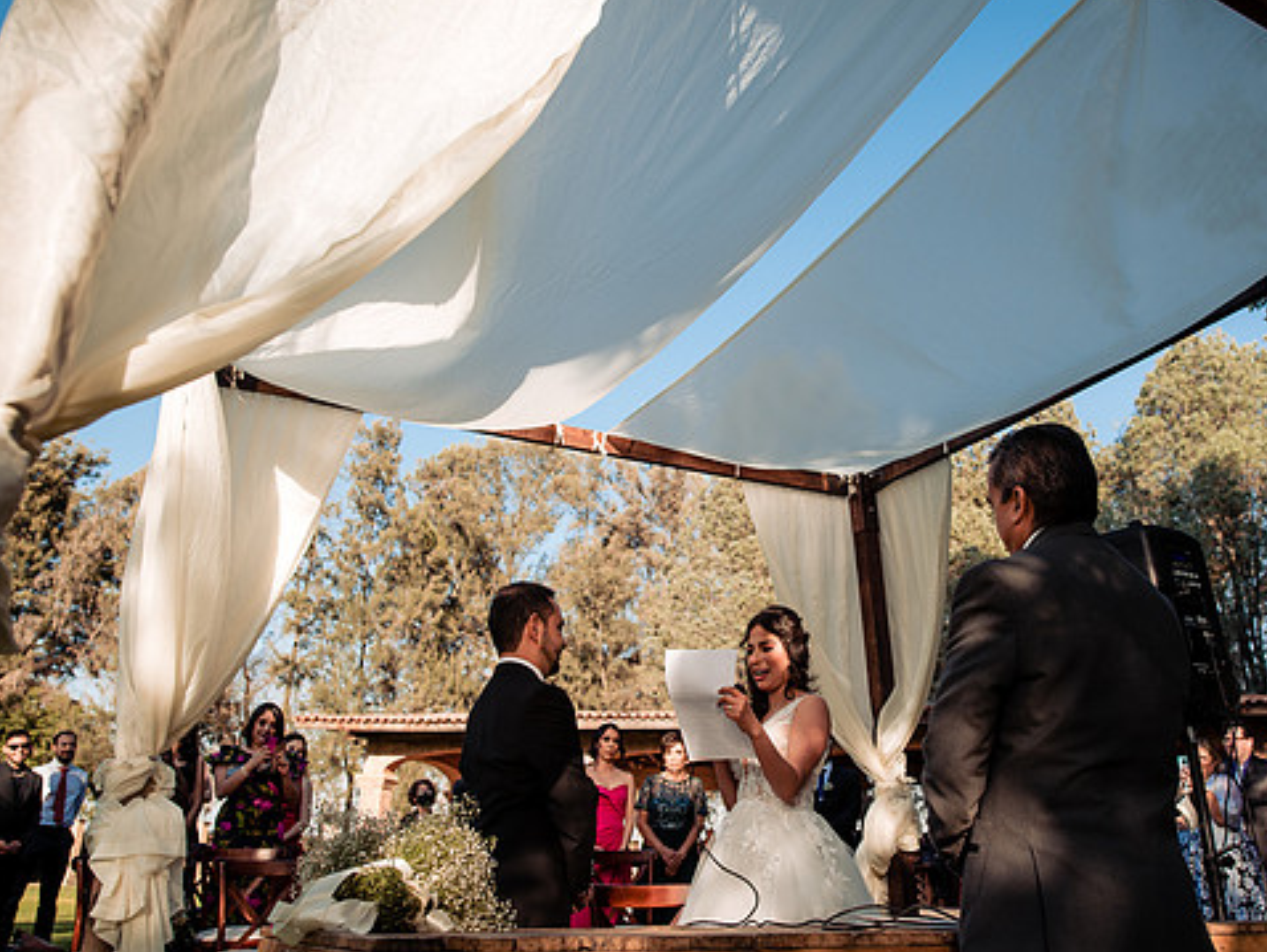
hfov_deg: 63.1
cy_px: 497
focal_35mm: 28
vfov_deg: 49.8
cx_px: 721
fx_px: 1025
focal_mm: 24
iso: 125
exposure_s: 1/500
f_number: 4
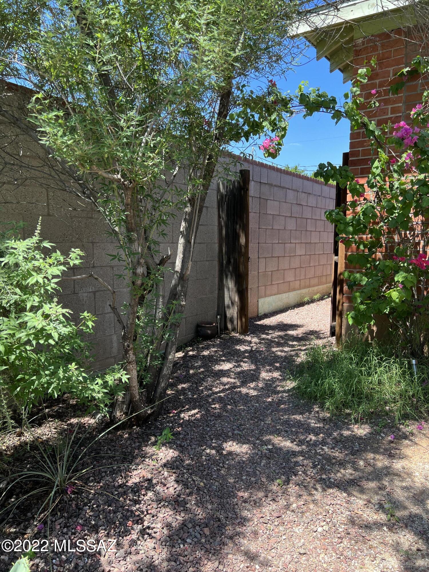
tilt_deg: -6.5
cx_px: 214
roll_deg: -0.1
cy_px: 286
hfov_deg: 53.1
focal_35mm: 26
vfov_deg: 67.3
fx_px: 430
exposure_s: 1/581
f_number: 1.5
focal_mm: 5.7
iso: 50
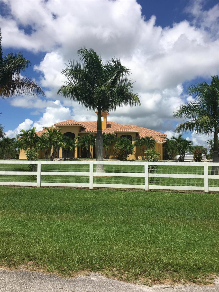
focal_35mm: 29
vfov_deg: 61.7
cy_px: 146
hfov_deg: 48.2
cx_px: 110
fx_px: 245
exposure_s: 1/2653
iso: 25
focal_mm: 4.15
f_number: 2.2
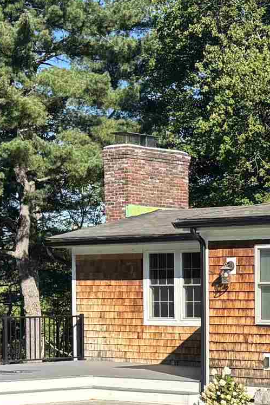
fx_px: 1248
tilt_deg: -2.4
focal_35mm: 111
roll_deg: +0.2
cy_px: 340
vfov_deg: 18.2
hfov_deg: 12.1
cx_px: 322
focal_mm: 5.96
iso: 50
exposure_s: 1/1876
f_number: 1.6
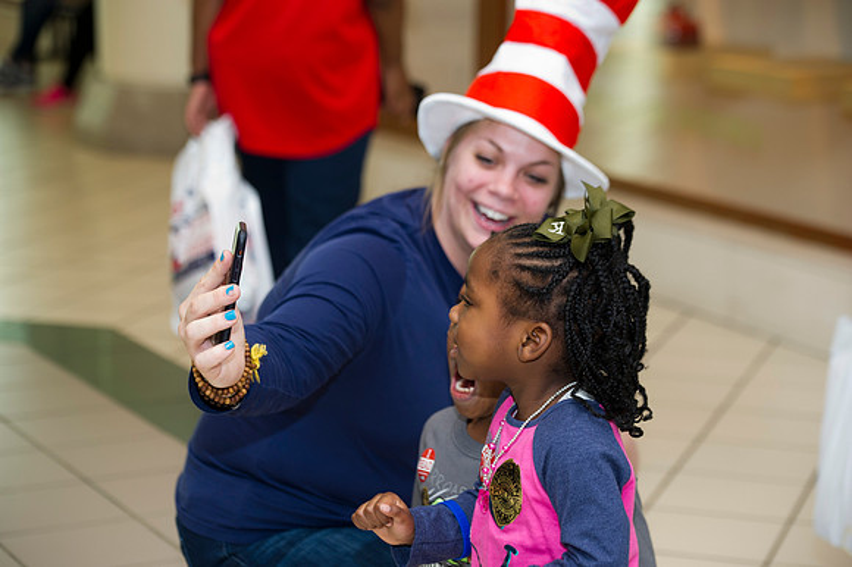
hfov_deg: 20.4
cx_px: 426
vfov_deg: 13.7
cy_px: 284
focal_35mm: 100
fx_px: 2365
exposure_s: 1/200
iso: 1250
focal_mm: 100
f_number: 4
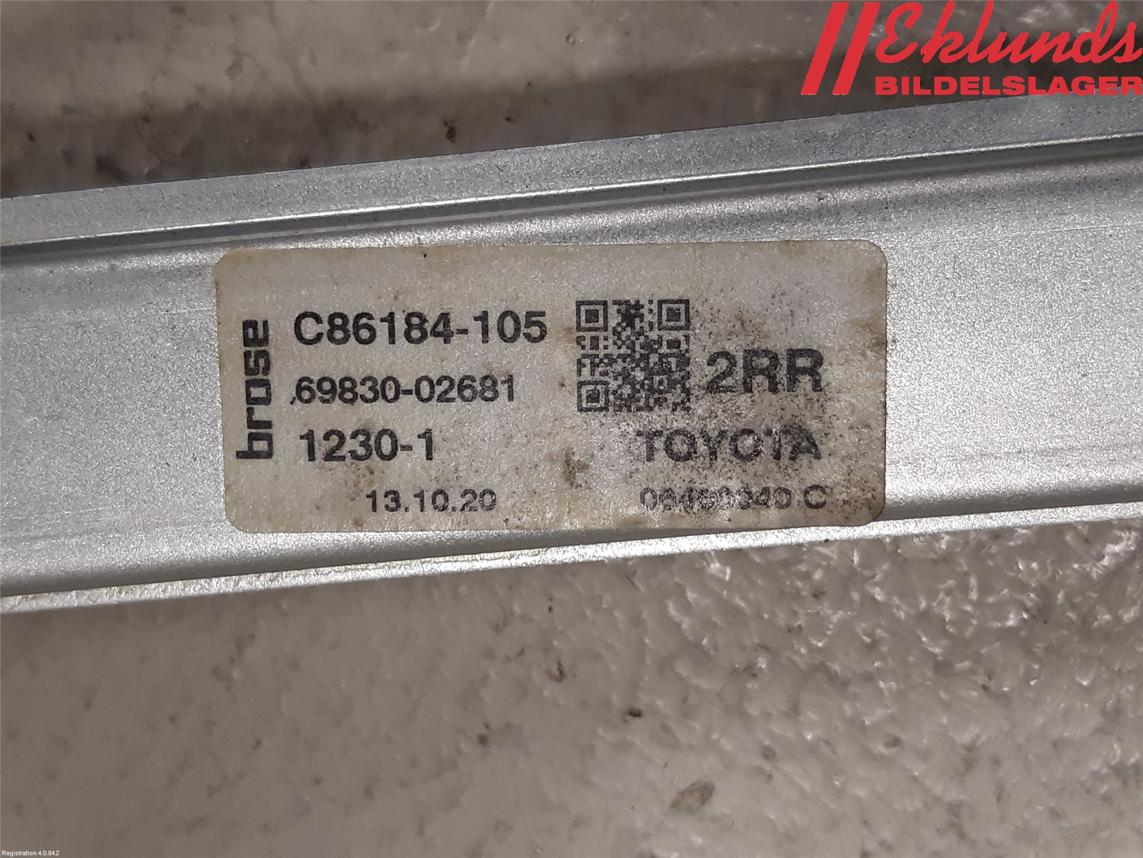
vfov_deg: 53.1
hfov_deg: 67.3
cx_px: 572
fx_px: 859
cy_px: 429
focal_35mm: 26
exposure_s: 1/50
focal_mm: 3.93
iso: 125
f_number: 1.7
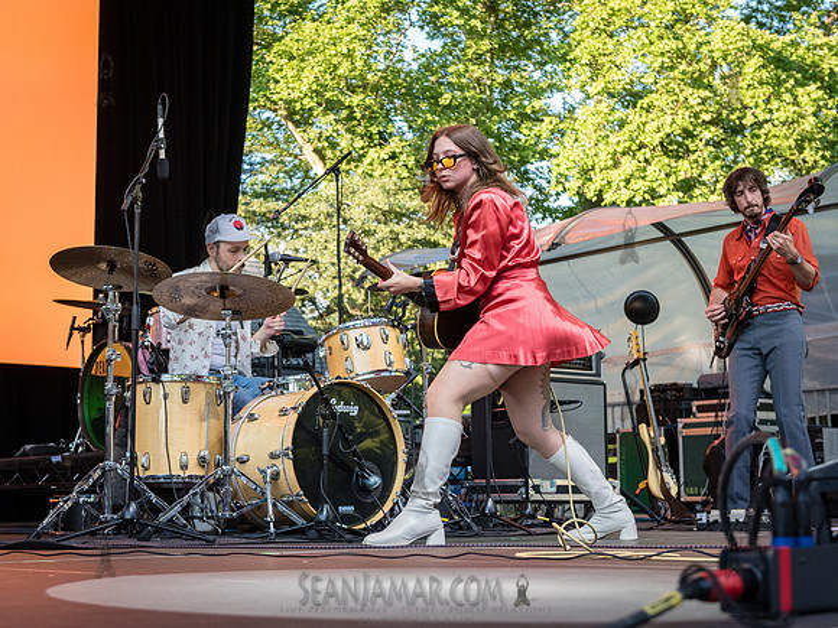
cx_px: 349
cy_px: 302
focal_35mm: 62
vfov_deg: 23.8
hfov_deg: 31.3
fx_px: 1494
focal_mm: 55
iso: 2000
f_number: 4.5
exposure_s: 1/1250
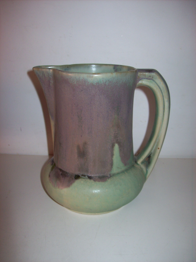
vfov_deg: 51.4
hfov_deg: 39.6
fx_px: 272
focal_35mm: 36
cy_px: 131
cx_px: 98
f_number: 2.7
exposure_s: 1/64
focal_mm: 6
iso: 80
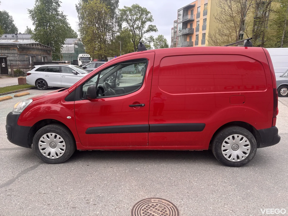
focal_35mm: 26
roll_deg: -0.4
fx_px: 216
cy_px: 108
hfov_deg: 67.3
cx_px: 144
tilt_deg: -12.0
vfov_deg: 53.1
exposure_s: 1/275
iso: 50
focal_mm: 5.96
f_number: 1.6
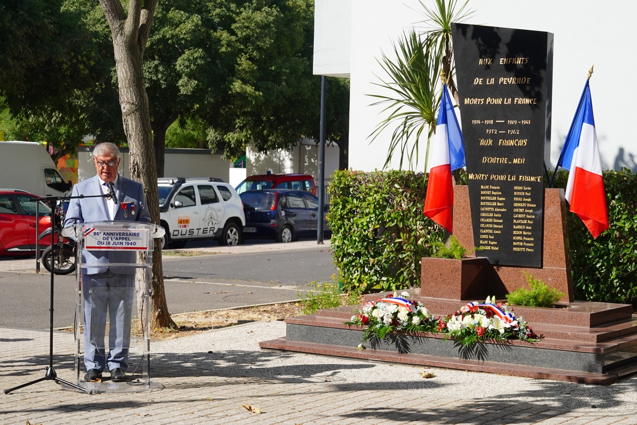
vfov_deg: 18.7
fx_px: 1291
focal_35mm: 73
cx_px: 318
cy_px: 212
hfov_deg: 27.7
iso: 800
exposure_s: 1/1600
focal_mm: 49.1
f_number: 8
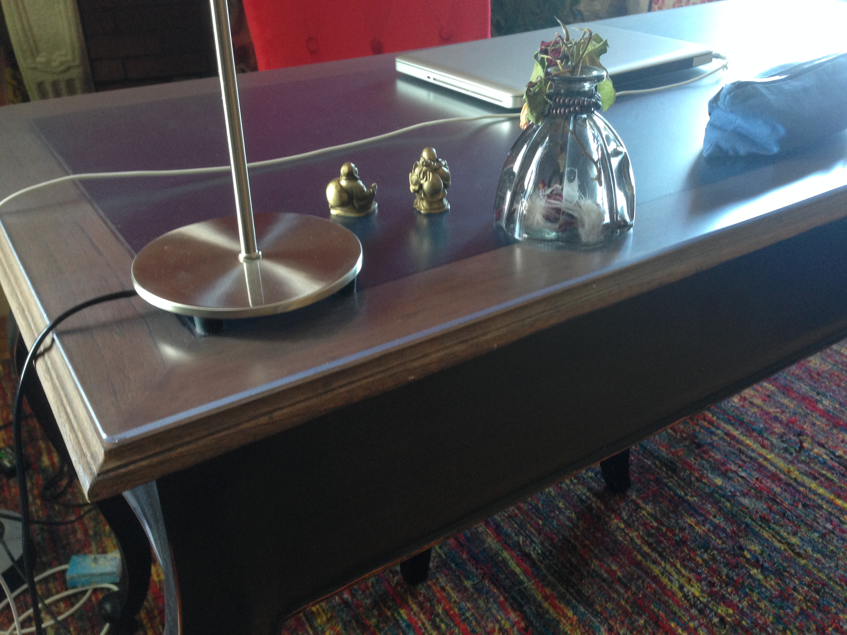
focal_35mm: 33
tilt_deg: -29.6
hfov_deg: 55.4
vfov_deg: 42.9
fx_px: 807
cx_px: 424
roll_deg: +1.7
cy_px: 318
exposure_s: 1/20
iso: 125
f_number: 2.4
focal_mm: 4.12
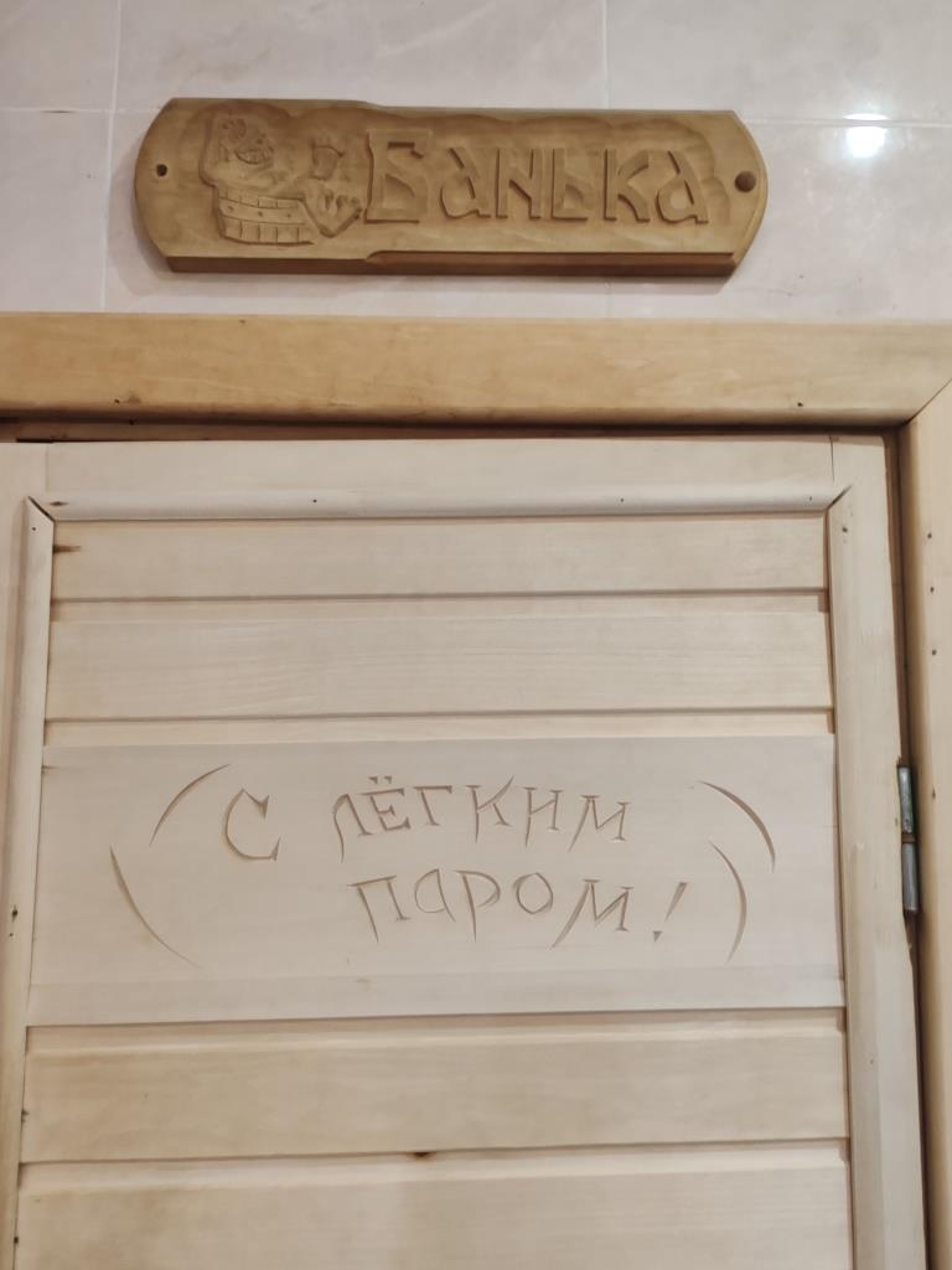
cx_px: 476
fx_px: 990
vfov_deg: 65.3
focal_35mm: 27
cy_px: 635
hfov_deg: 51.4
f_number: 1.9
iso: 3200
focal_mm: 6.12
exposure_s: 1/33
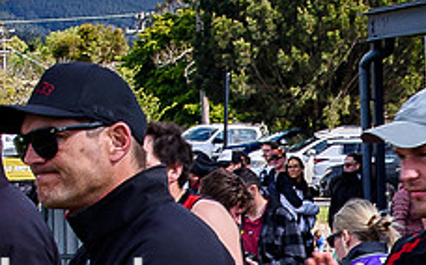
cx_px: 530
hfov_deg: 8.5
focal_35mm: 244
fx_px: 2830
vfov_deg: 5.3
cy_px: 384
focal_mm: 22
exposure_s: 1/160
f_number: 8
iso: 100
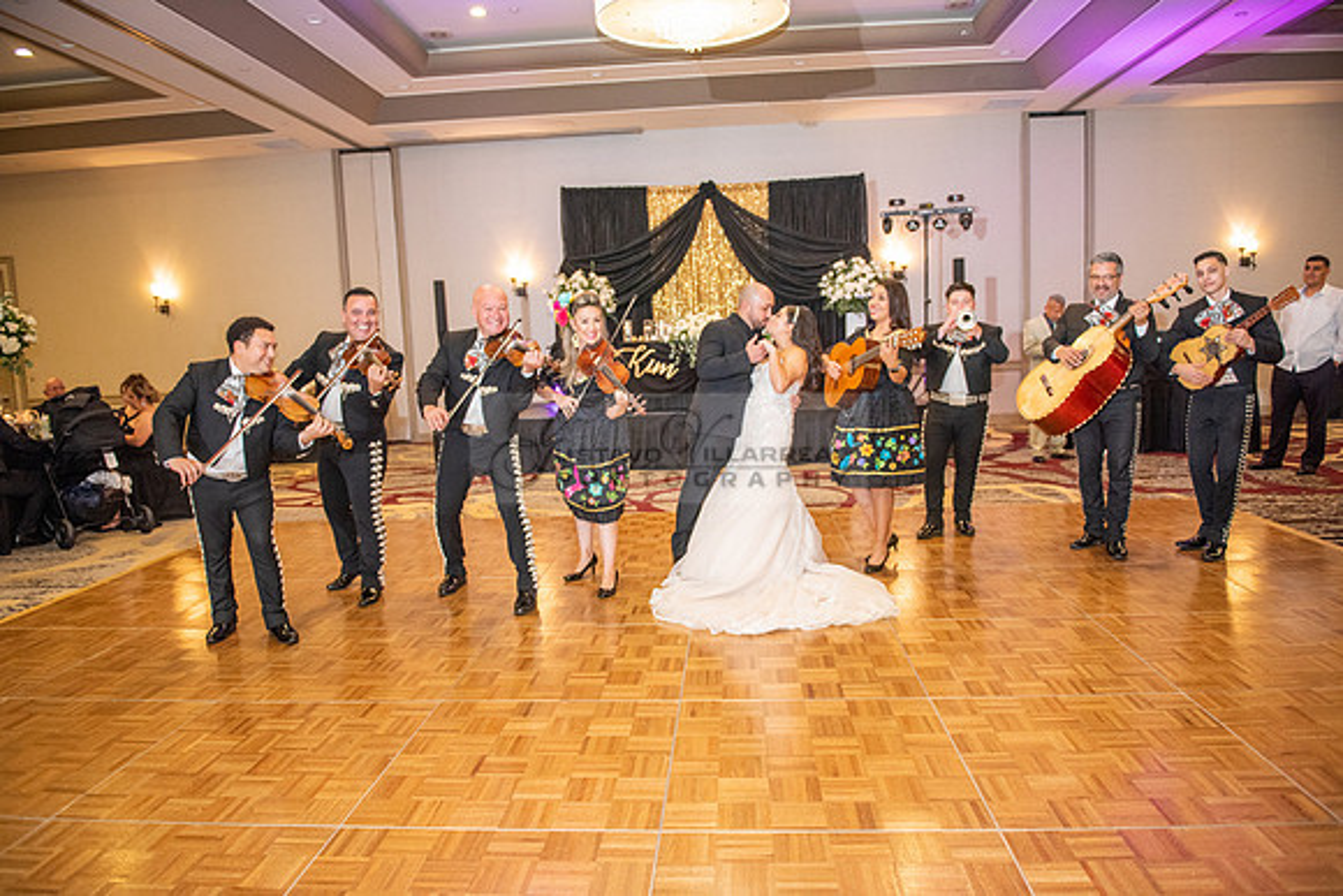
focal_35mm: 24
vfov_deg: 53.2
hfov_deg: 73.7
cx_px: 672
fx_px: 896
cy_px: 448
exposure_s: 1/160
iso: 1600
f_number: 2.8
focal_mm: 24
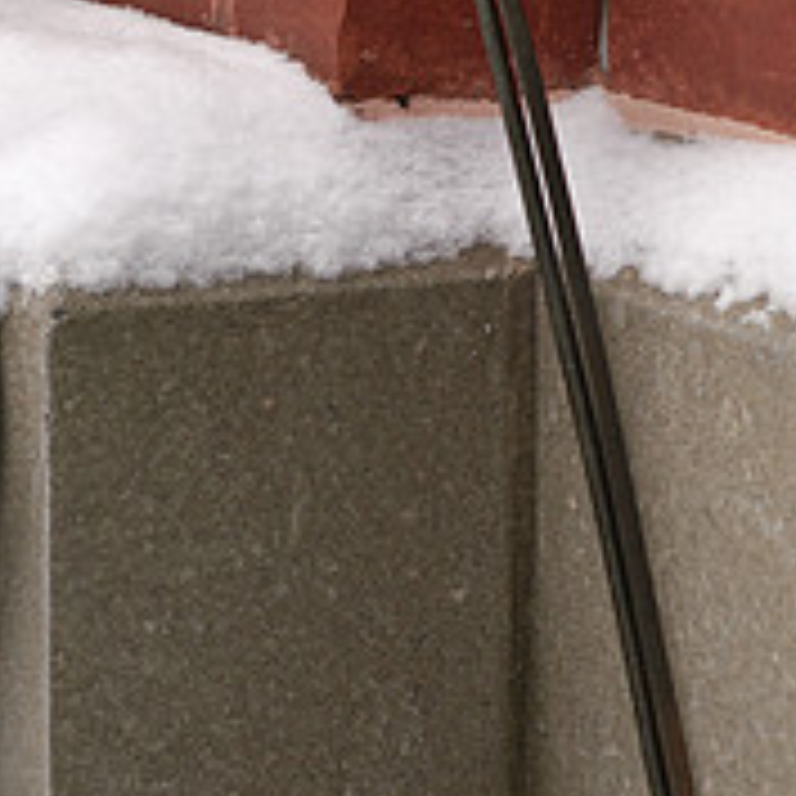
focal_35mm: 339
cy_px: 292
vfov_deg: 5.2
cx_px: 205
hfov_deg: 5.2
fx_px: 8821
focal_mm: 105
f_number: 4
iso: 200
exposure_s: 1/320
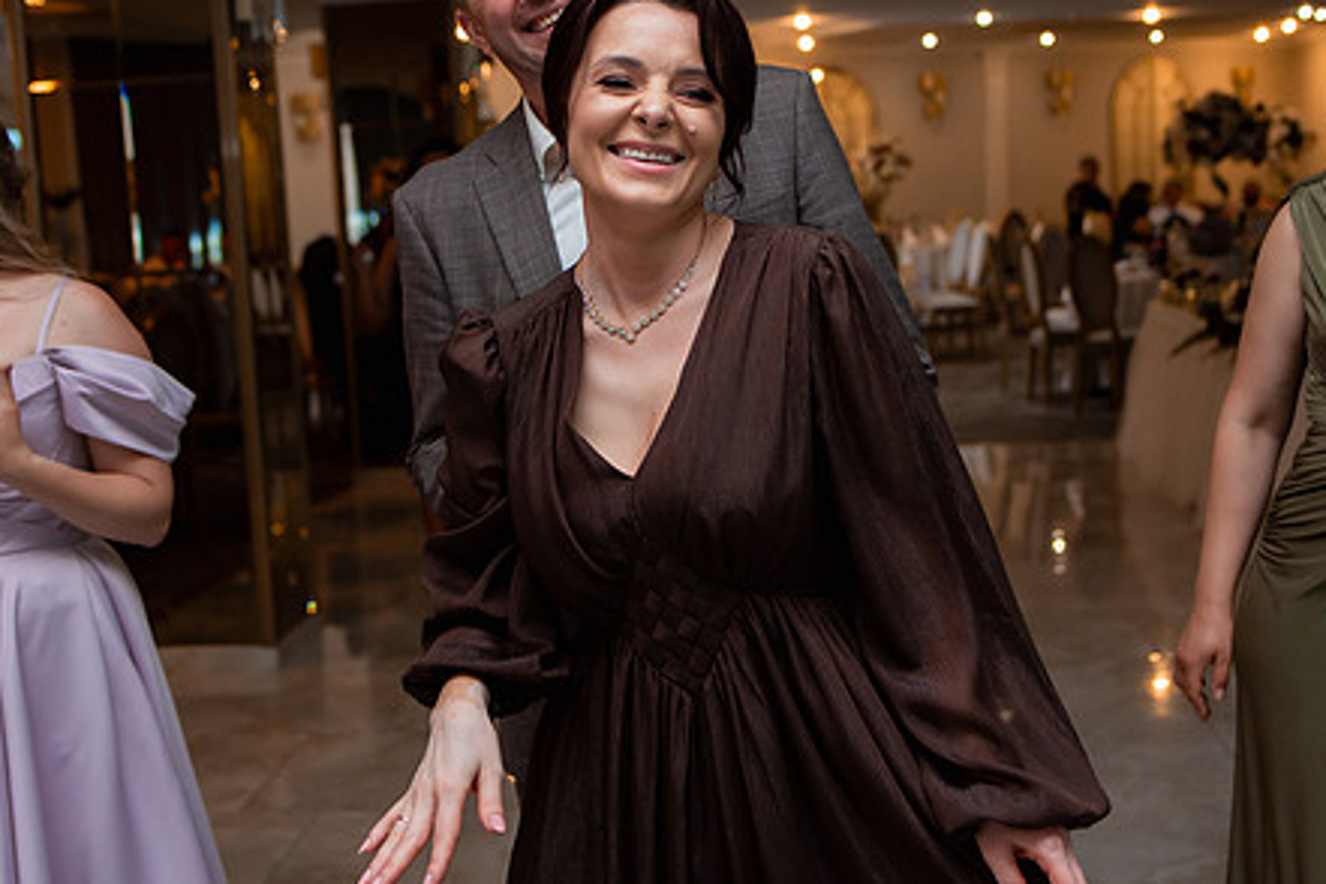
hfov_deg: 42.7
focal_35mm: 46
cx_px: 610
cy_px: 401
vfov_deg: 29.2
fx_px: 1694
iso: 1250
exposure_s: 1/200
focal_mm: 35
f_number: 3.2
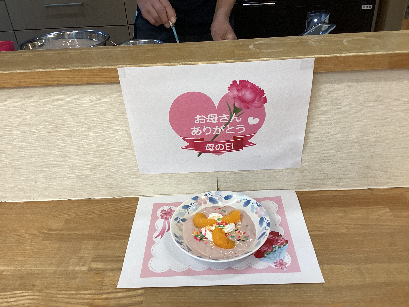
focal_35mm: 31
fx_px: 366
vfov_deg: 45.4
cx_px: 204
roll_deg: +5.3
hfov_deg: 58.4
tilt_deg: -34.0
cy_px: 154
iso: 100
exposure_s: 1/50
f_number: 2.4
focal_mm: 3.3
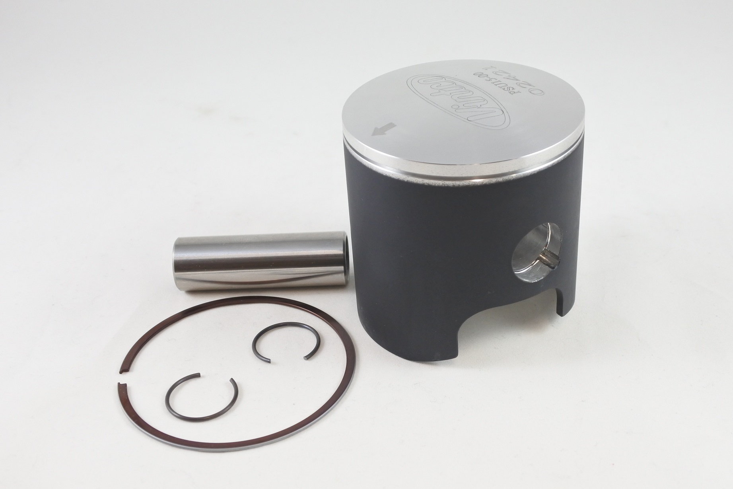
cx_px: 366
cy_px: 244
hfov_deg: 53.1
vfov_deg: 36.9
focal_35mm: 36
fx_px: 733
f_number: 4
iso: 450
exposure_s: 1/125
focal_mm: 13.7
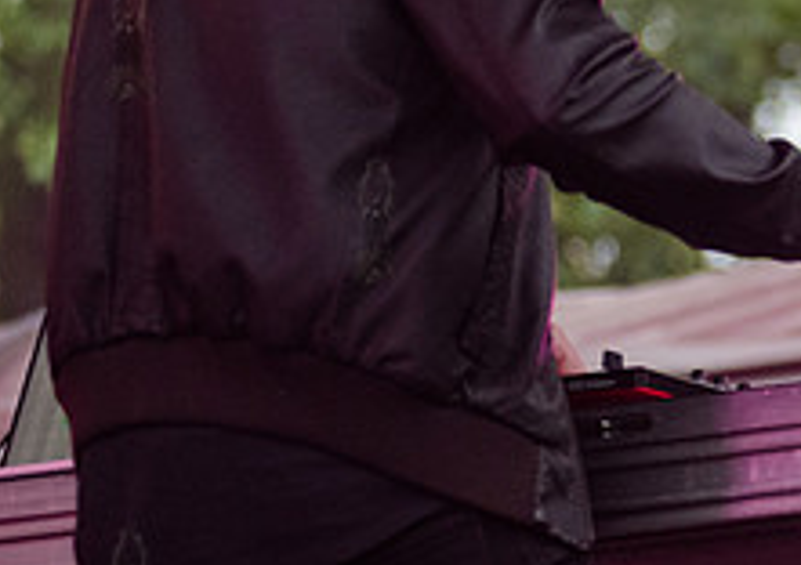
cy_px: -30
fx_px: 6141
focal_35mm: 271
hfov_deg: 7.4
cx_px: 1017
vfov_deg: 5.3
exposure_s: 1/200
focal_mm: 92
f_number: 3.2
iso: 4000
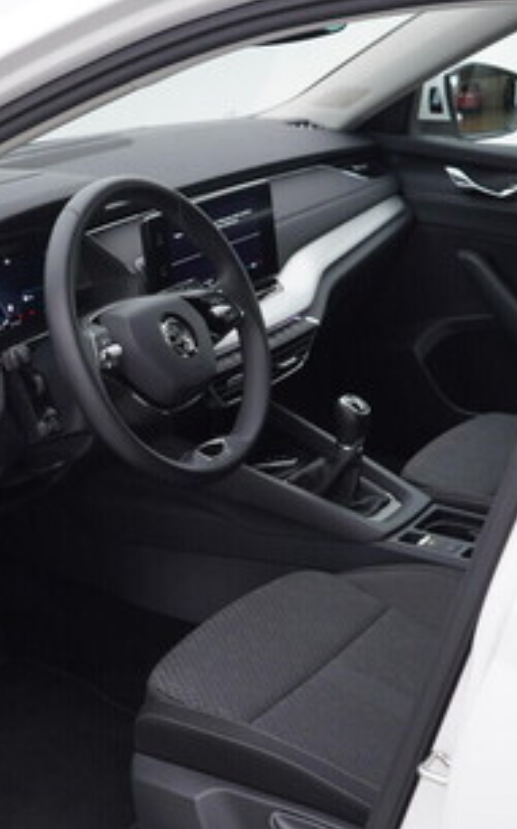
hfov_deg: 19.6
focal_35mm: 66
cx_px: 165
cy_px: 486
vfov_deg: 31.0
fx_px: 1489
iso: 125
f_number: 3.5
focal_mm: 24
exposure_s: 1/60
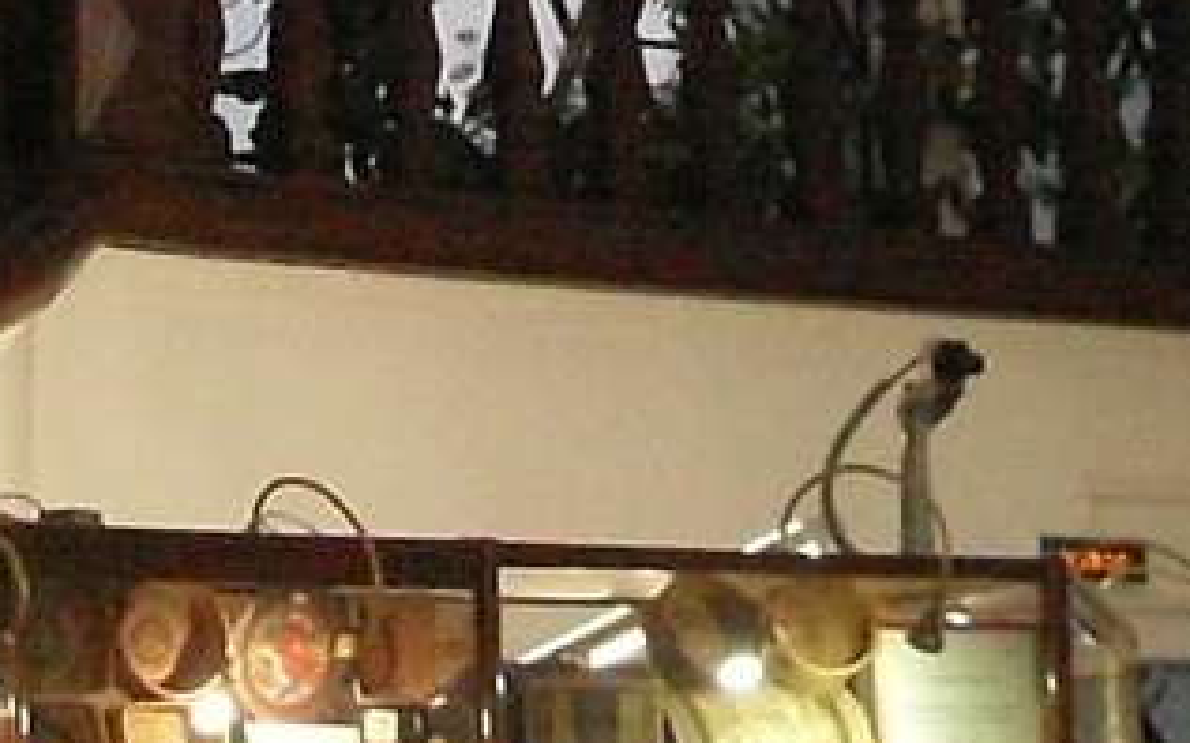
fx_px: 5901
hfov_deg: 11.5
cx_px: 723
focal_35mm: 182
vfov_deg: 6.8
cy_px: -1086
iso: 400
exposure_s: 1/30
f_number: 2.8
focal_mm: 6.3
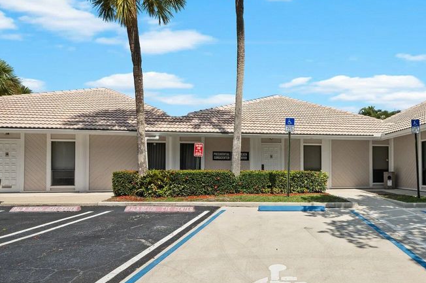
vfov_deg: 56.5
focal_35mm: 22
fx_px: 260
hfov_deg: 76.3
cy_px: 175
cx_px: 282
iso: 200
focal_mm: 14
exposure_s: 1/1250
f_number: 8
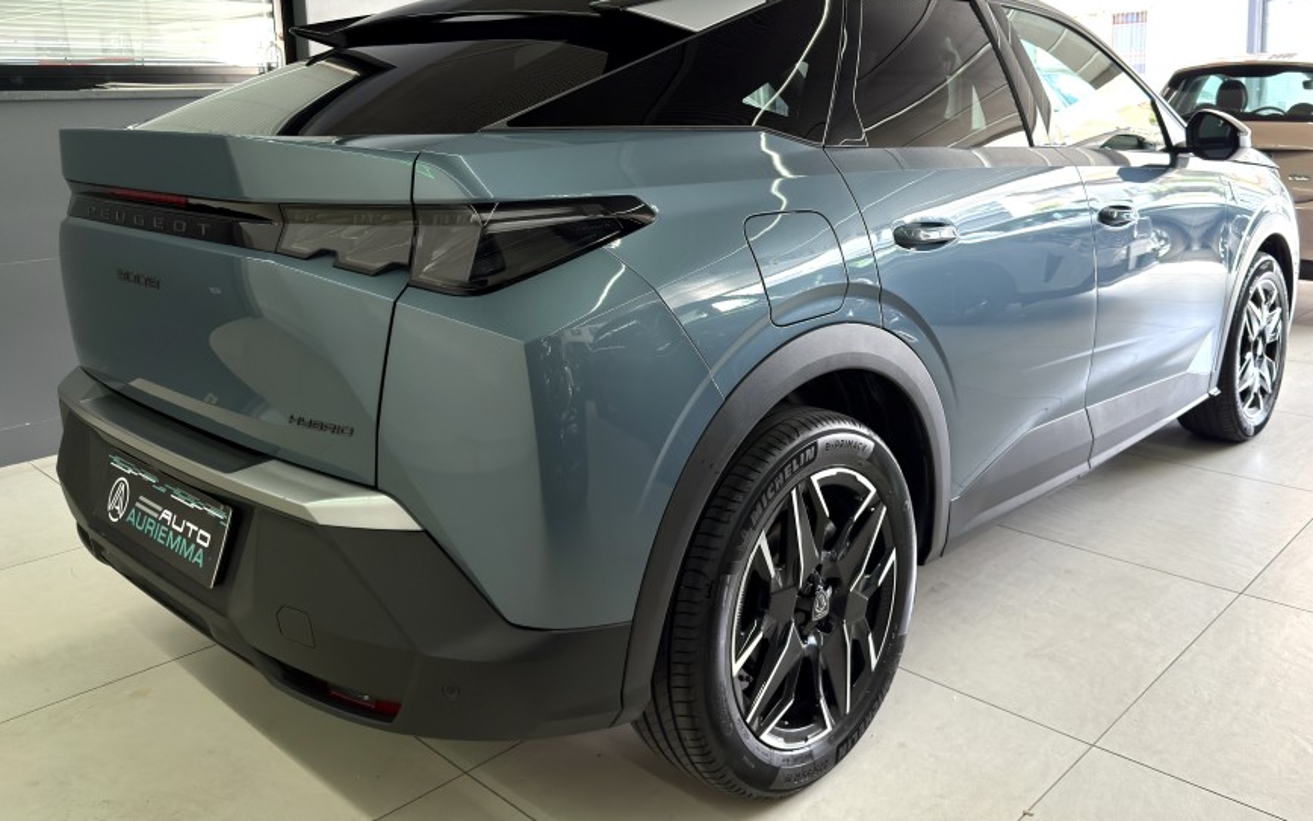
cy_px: 251
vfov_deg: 41.1
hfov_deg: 62.6
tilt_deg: -7.6
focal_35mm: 30
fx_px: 1074
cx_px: 750
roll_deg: +1.8
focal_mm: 6.76
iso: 100
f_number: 1.78
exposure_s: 1/100
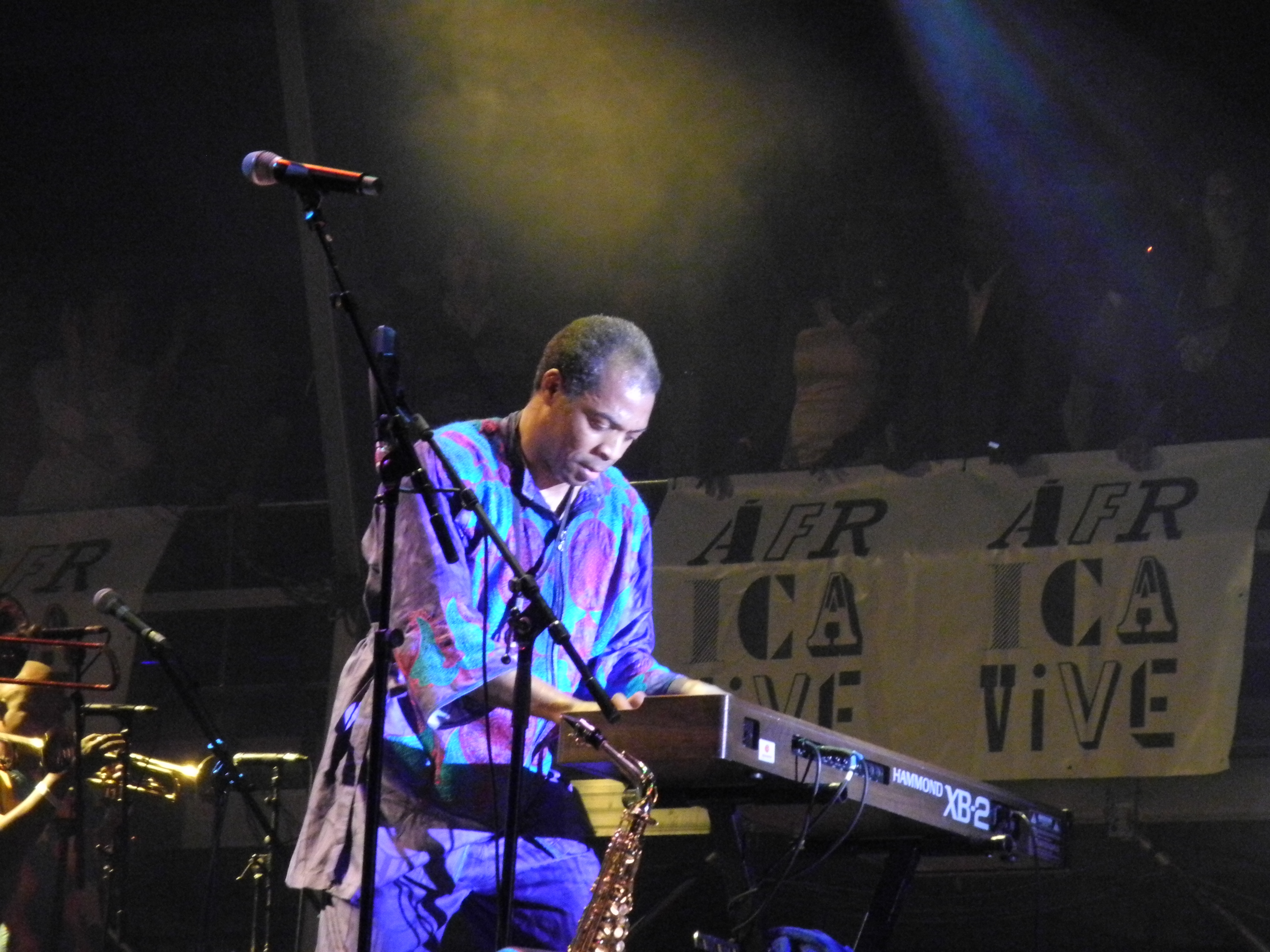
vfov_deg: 7.4
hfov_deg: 9.9
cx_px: 635
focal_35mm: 200
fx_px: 7338
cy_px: 476
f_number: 5.6
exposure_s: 1/60
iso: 1600
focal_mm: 42.6
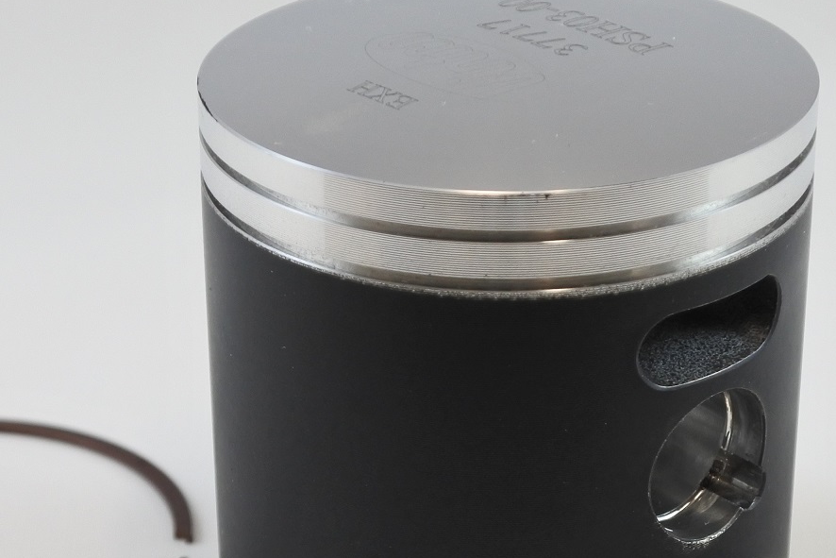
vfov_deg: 12.7
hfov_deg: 19.1
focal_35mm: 107
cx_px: 428
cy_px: 532
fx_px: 2485
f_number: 4.5
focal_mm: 17.2
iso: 400
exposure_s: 1/125
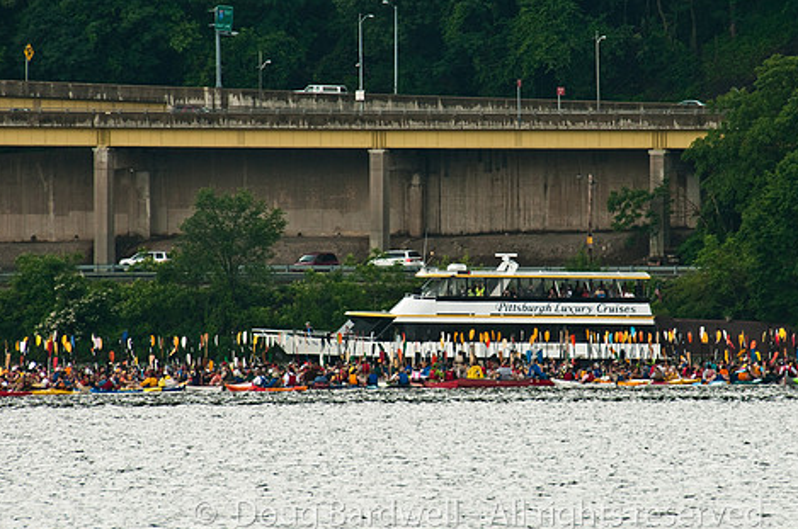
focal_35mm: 371
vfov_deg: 3.7
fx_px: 8210
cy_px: 242
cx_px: 483
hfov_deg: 5.6
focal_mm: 200
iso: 200
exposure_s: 1/125
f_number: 8
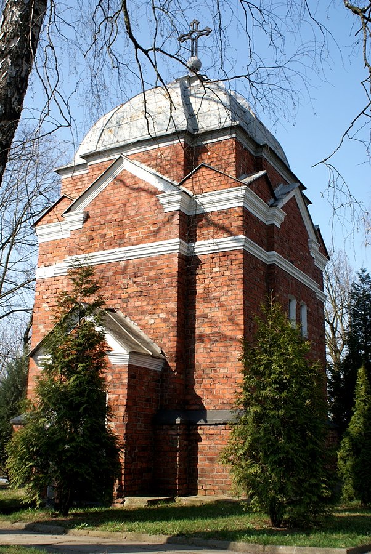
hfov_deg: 34.3
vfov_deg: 49.5
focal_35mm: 39
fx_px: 601
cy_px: 277
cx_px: 186
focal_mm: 26
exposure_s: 1/125
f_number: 9
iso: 100
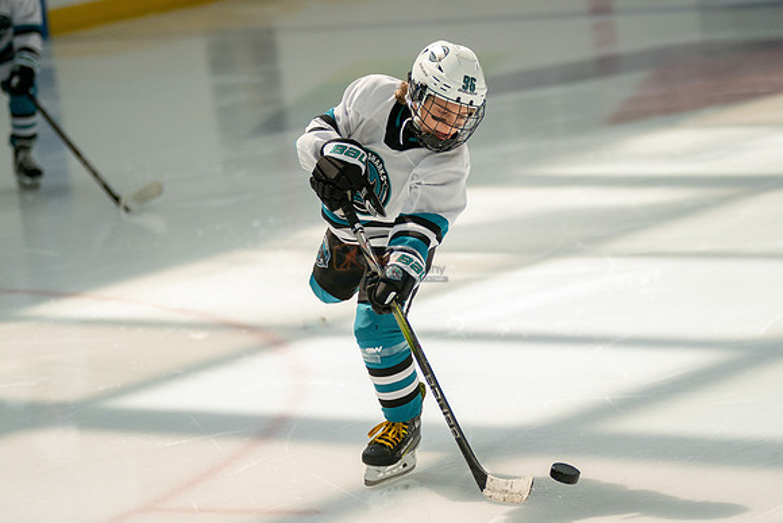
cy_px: 283
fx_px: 4842
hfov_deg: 9.2
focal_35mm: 223
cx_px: 359
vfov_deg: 6.2
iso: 1600
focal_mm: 176
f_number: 2.8
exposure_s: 1/6400
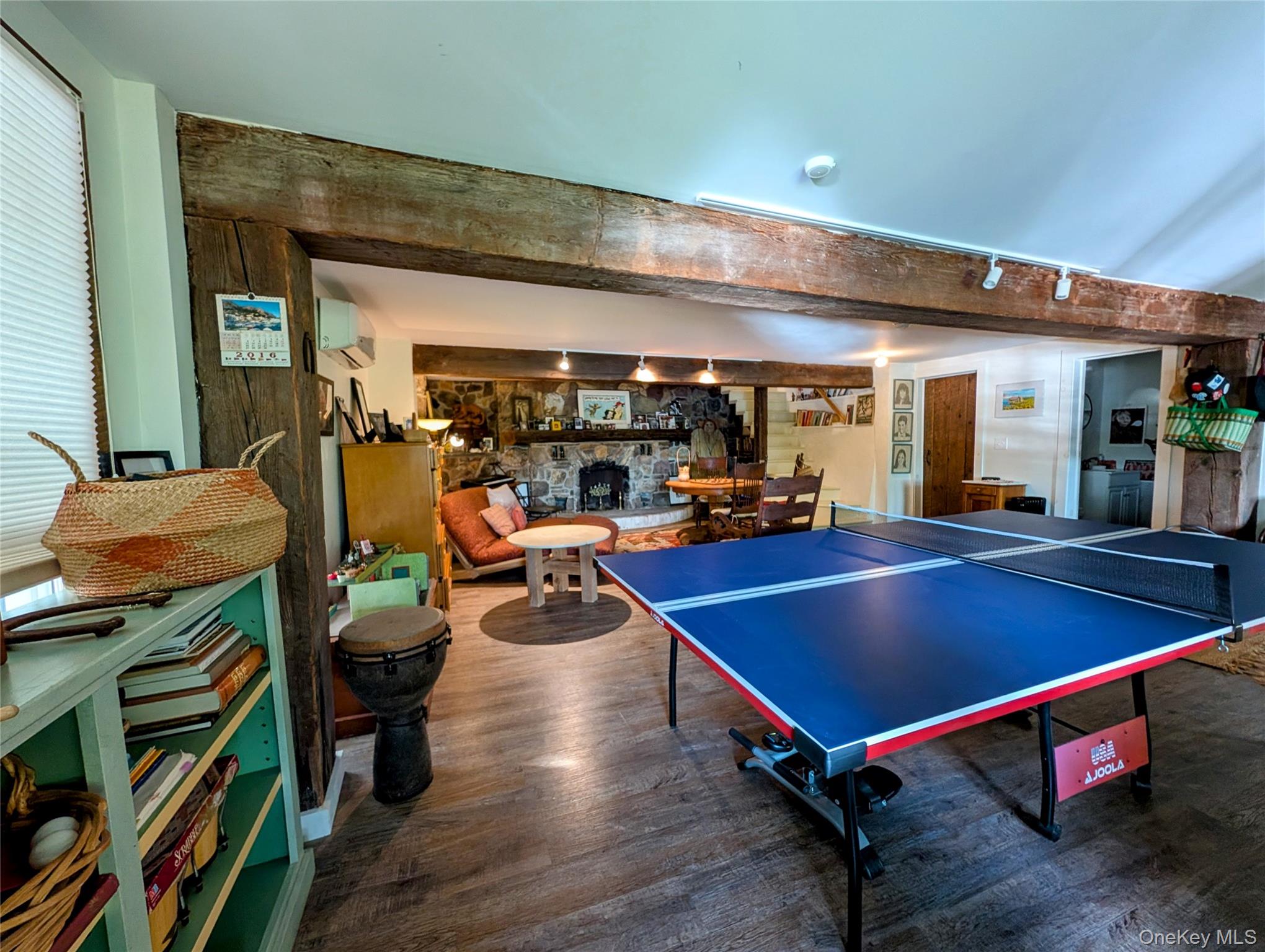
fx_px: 439
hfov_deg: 110.5
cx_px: 632
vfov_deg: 94.6
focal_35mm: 12
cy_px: 476
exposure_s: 1/40
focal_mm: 2.02
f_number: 1.7
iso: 164
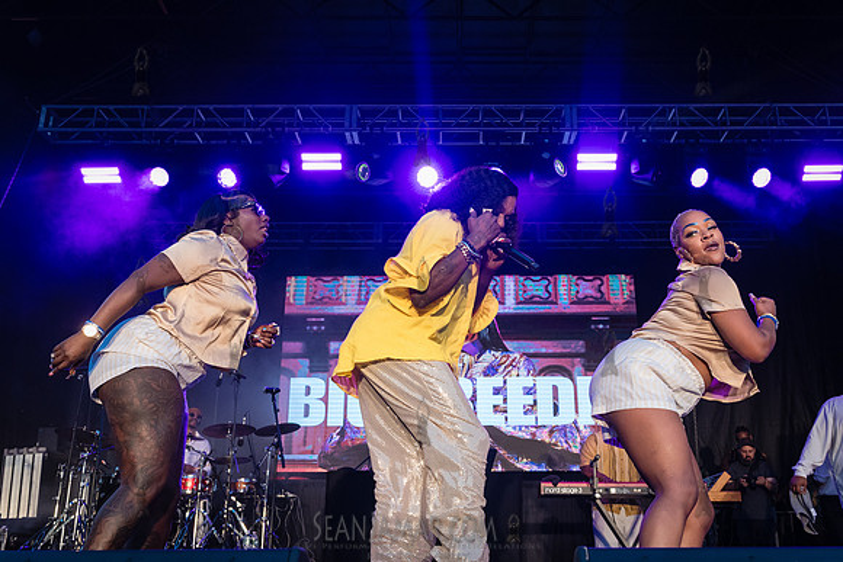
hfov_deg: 52.9
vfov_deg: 36.8
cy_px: 284
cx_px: 452
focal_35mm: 36
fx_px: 846
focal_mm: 32
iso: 2000
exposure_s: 1/500
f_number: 4
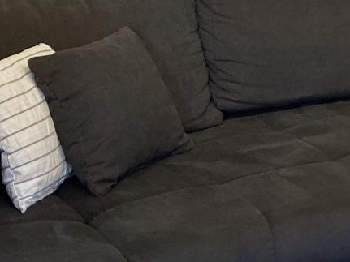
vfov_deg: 10.9
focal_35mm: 133
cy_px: -86
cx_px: 490
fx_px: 1344
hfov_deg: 14.1
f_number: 1.8
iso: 100
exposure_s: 1/50
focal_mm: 3.99
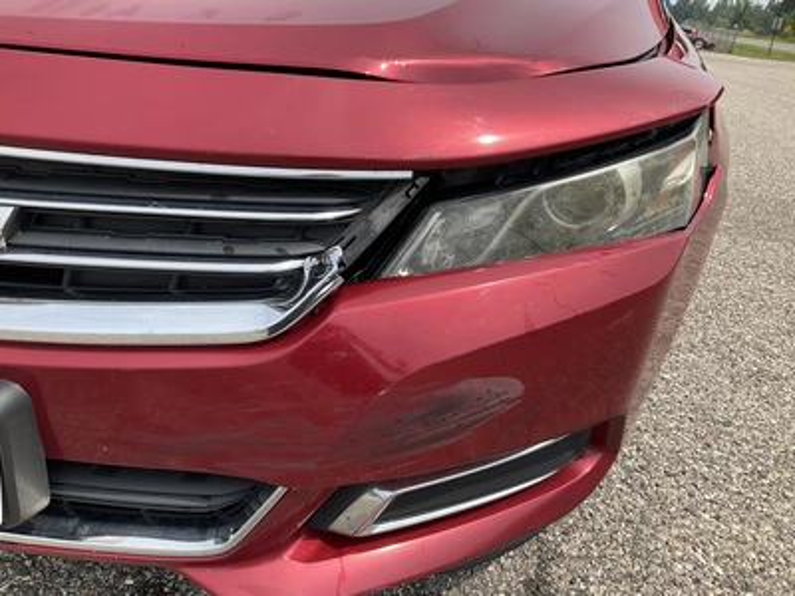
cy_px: 298
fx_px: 666
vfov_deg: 48.2
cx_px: 398
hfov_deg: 61.7
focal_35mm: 29
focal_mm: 3
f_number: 1.8
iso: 25
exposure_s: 1/1195
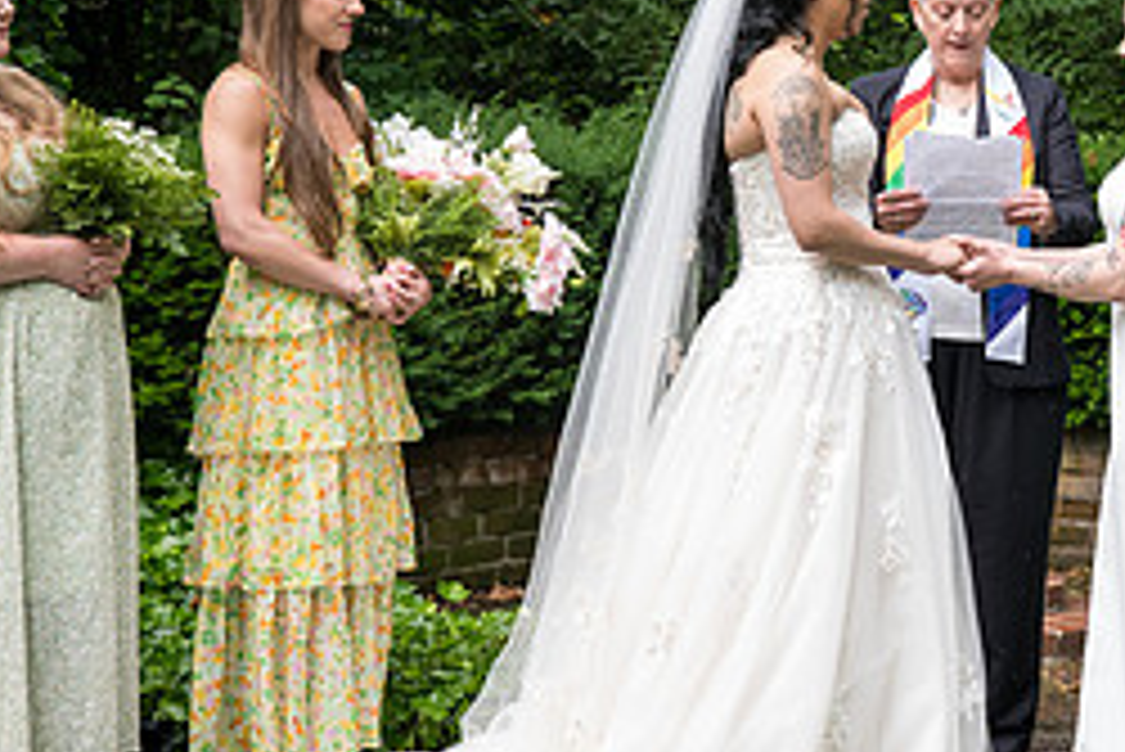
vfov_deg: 10.5
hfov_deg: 15.5
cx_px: 1094
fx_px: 4065
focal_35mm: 130
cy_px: 151
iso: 1000
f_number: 4
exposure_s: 1/400
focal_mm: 56
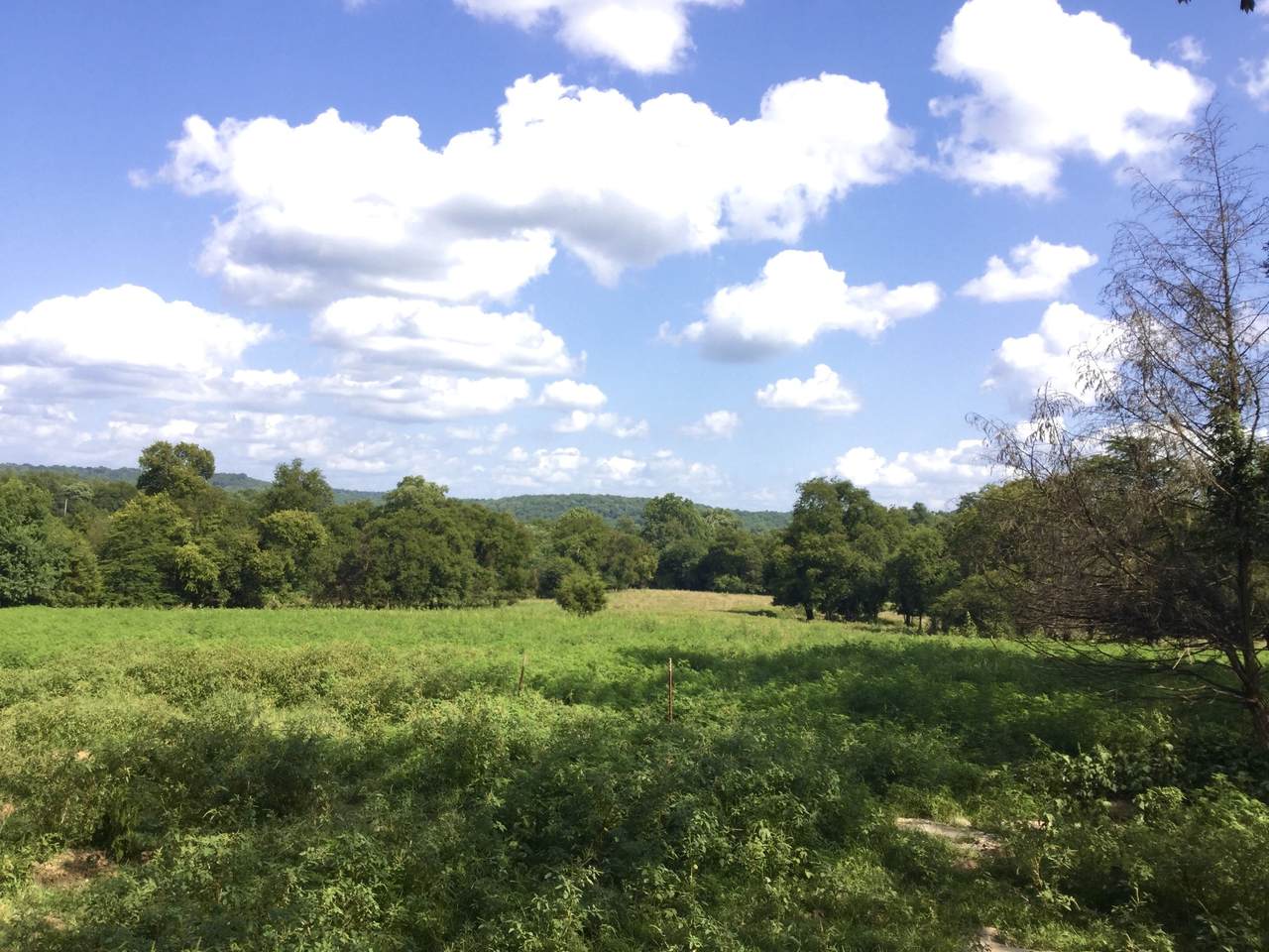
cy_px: 476
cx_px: 634
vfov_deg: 45.4
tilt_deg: +2.6
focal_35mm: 31
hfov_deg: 58.4
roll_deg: -2.6
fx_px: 1136
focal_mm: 3.3
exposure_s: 1/652
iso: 25
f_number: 2.4
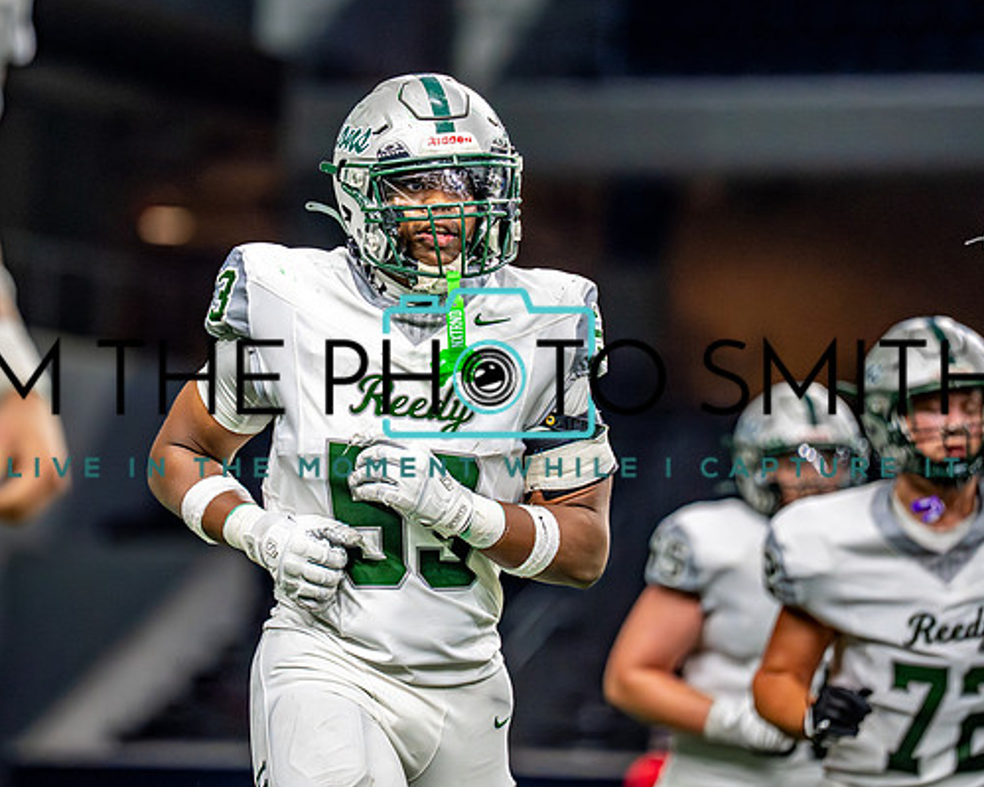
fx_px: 7308
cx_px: 331
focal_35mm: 251
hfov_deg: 7.7
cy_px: 326
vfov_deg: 6.2
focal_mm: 185
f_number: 2.8
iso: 5000
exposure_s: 1/2000
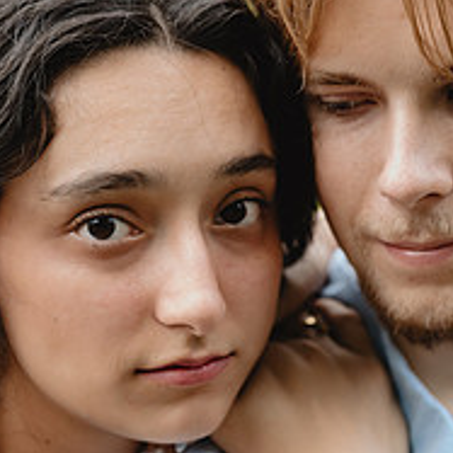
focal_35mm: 174
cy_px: 184
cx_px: 317
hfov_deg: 10.0
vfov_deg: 10.0
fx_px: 2576
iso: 800
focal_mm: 85
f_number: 3.2
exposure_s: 1/250
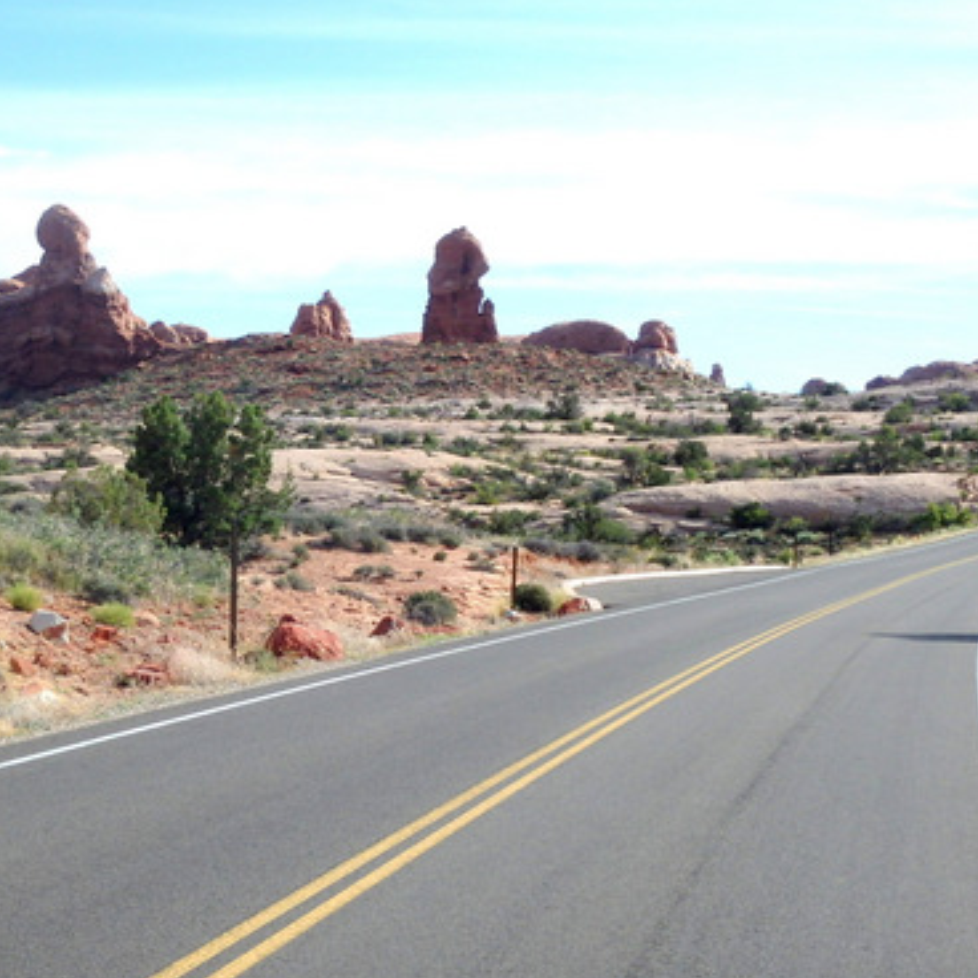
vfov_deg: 24.0
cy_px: 490
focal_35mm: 72
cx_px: 356
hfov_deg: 23.9
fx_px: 2301
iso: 125
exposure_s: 1/640
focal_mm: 10.7
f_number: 5.3
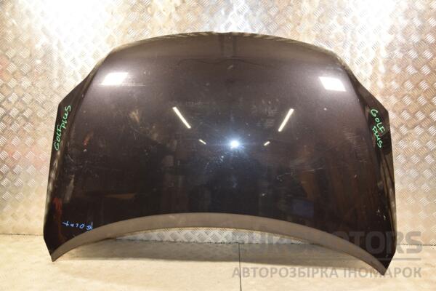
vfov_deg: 41.7
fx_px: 381
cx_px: 218
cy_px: 146
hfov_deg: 59.5
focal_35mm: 32
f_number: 5
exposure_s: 1/100
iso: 800
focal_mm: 21
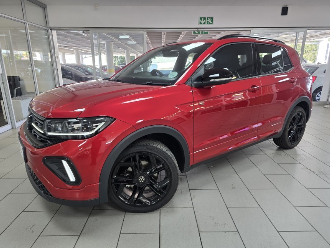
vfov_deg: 58.9
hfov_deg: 73.9
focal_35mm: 23
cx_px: 165
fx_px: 219
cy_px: 124
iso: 64
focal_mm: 6.3
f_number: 1.7
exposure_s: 1/54
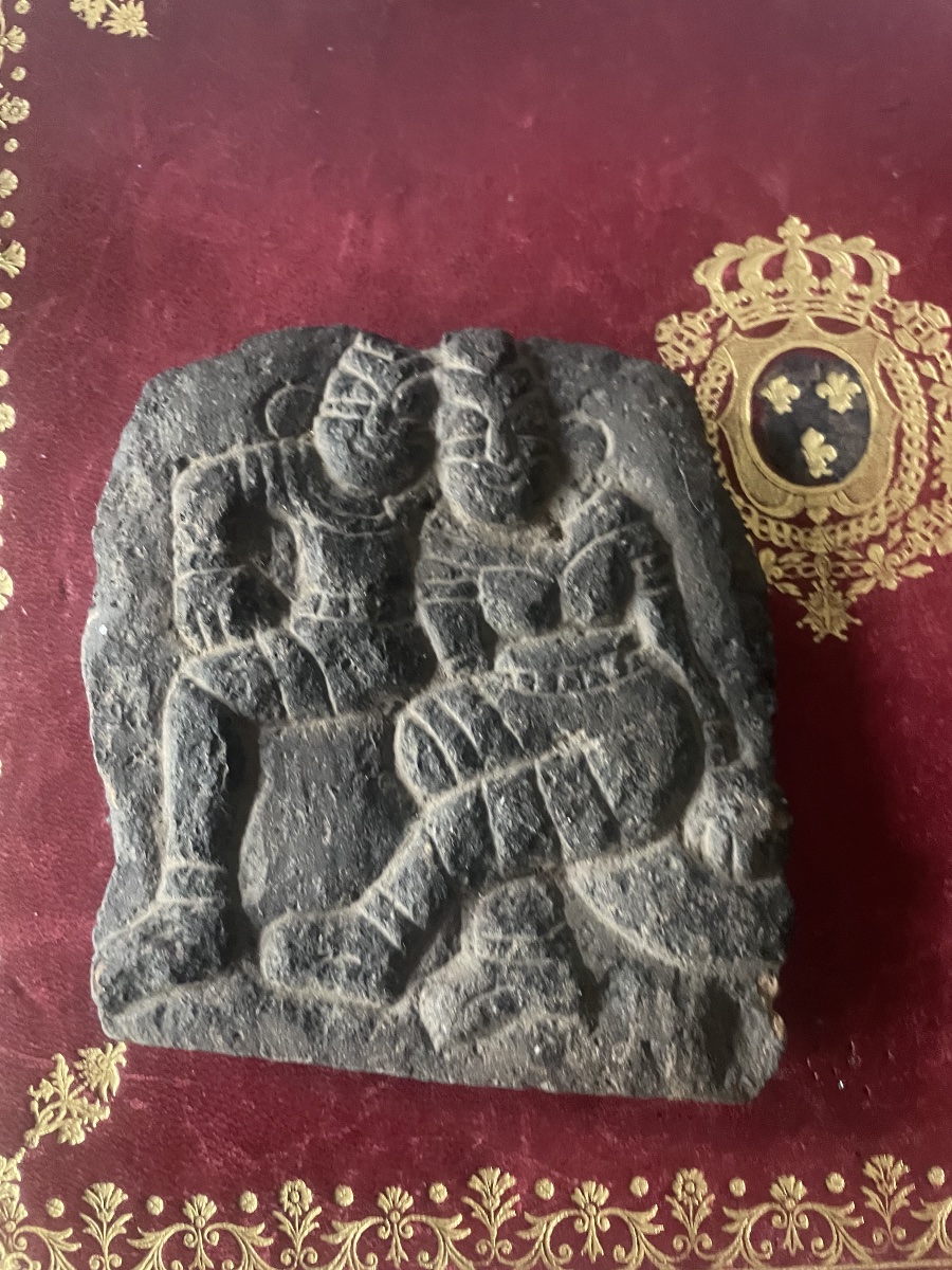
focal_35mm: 26
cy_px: 635
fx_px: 953
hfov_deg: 53.1
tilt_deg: -84.0
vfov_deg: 67.3
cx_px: 476
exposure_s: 1/30
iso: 800
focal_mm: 4.2
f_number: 1.6
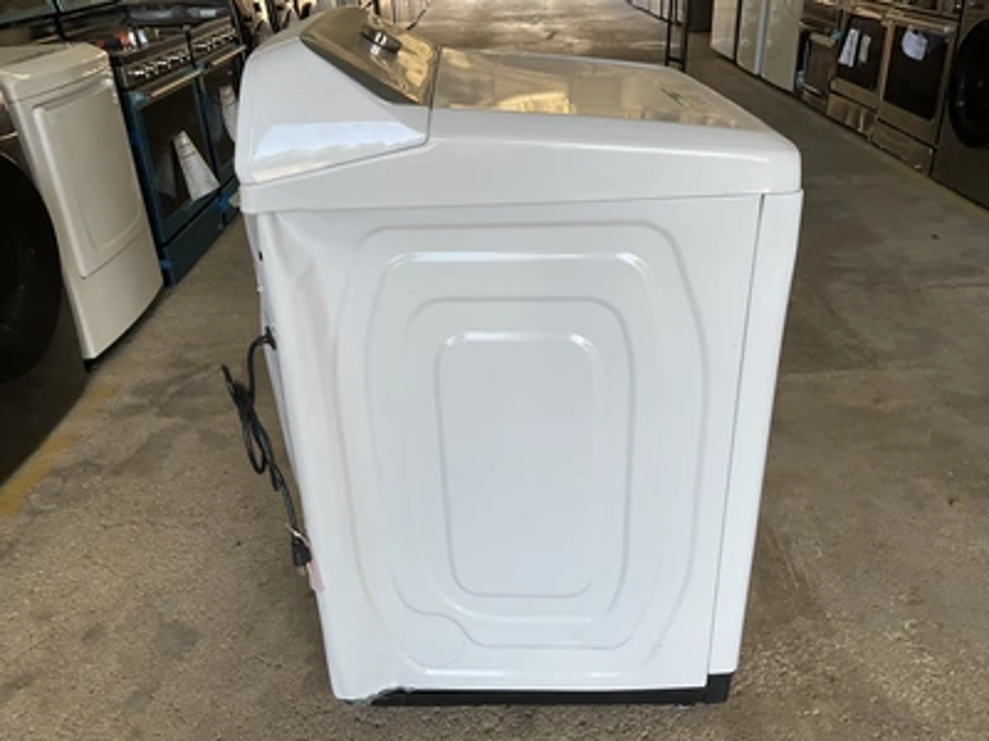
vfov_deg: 48.2
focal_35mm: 29
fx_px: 829
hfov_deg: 61.7
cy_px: 370
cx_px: 494
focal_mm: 3
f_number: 1.8
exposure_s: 1/120
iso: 32
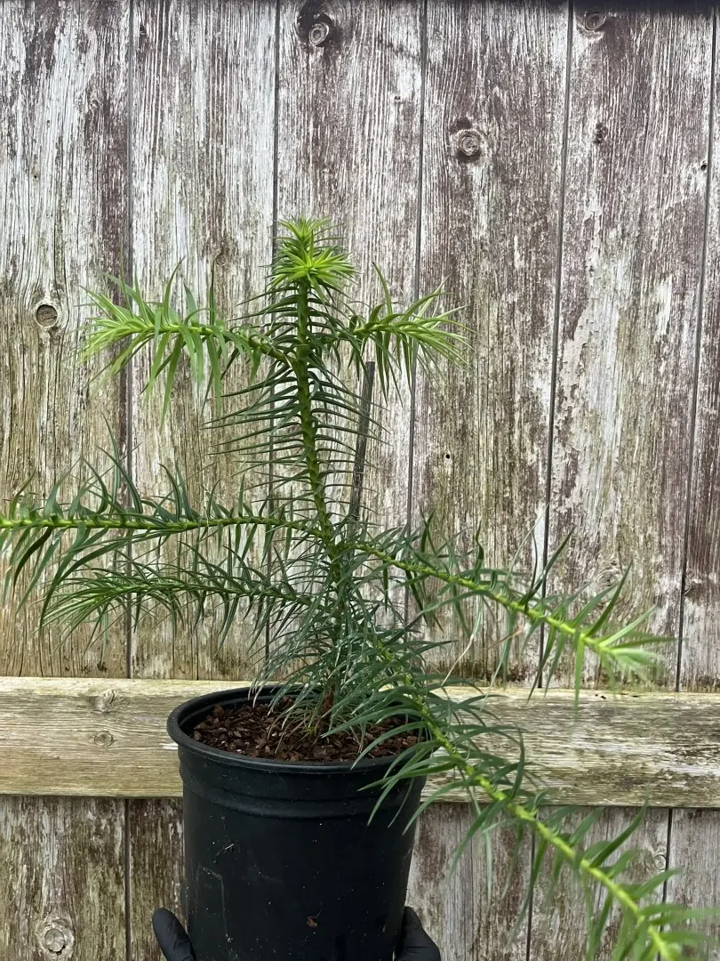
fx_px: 721
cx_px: 360
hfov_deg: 53.1
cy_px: 480
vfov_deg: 67.3
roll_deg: -3.0
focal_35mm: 26
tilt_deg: -3.4
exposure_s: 1/80
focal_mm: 5.1
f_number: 1.6
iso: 125
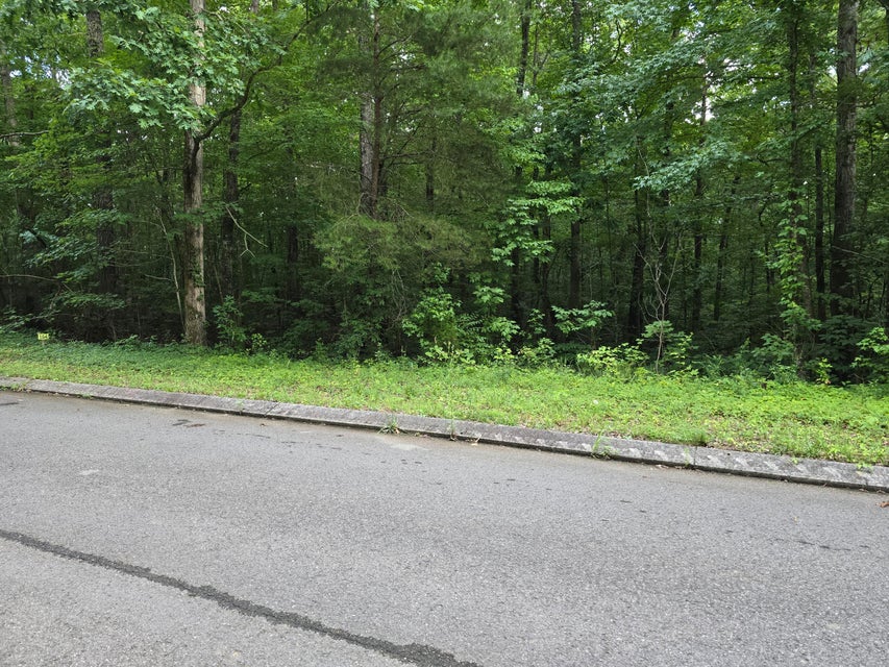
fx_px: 591
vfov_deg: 58.9
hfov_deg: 73.9
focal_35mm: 23
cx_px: 444
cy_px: 334
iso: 200
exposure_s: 1/120
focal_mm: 6.3
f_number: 1.7
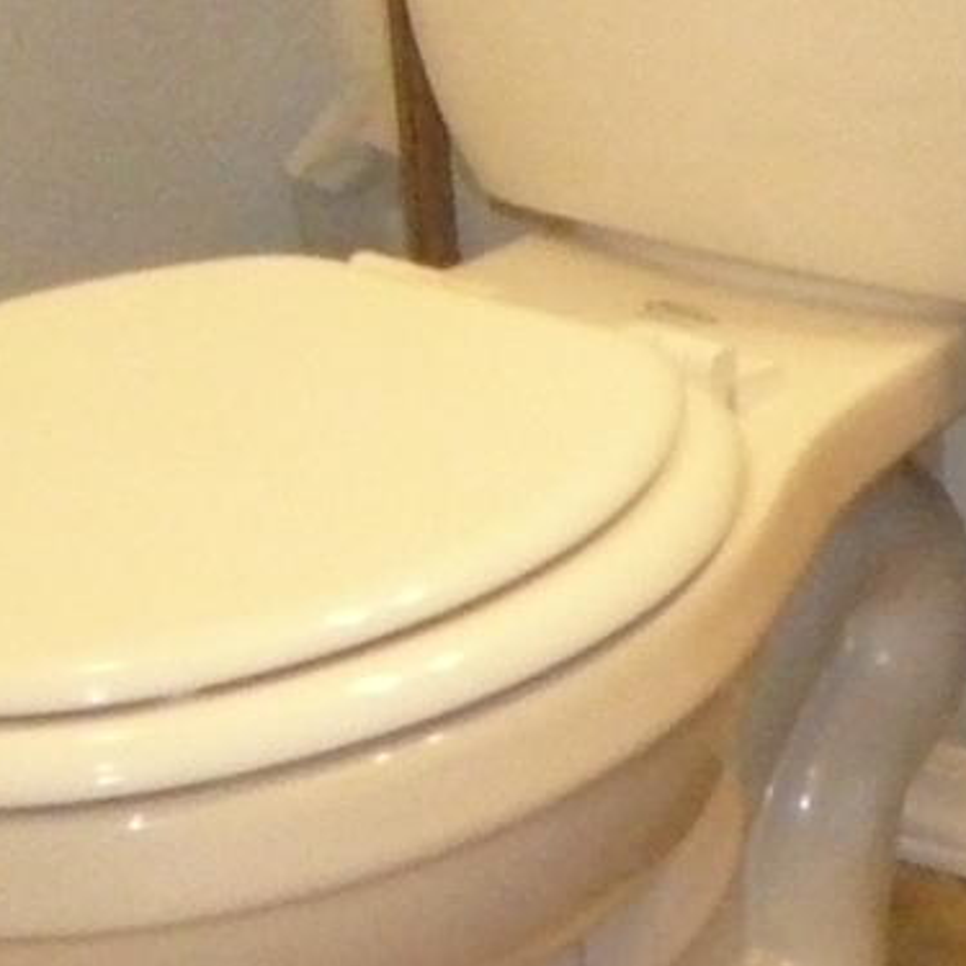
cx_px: 1947
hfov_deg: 9.6
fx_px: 5336
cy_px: 100
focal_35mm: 169
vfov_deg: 10.3
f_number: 2.8
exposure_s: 1/30
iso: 400
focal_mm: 5.2
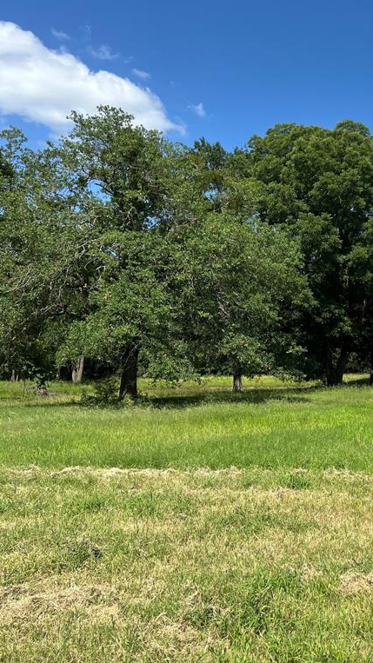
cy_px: 331
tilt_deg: +4.0
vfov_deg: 52.8
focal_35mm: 38
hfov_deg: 28.9
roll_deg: +1.5
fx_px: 668
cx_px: 384
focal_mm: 5.7
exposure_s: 1/3571
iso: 50
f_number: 1.5
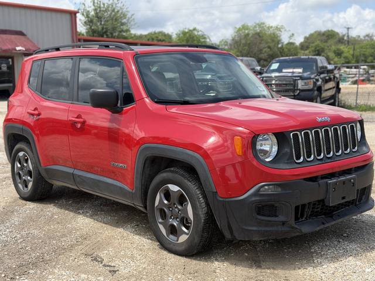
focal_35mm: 48
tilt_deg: -5.3
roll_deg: +0.6
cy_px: 140
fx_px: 520
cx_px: 188
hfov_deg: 39.7
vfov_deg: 30.3
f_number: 1.78
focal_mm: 6.76
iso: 64
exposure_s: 1/2667
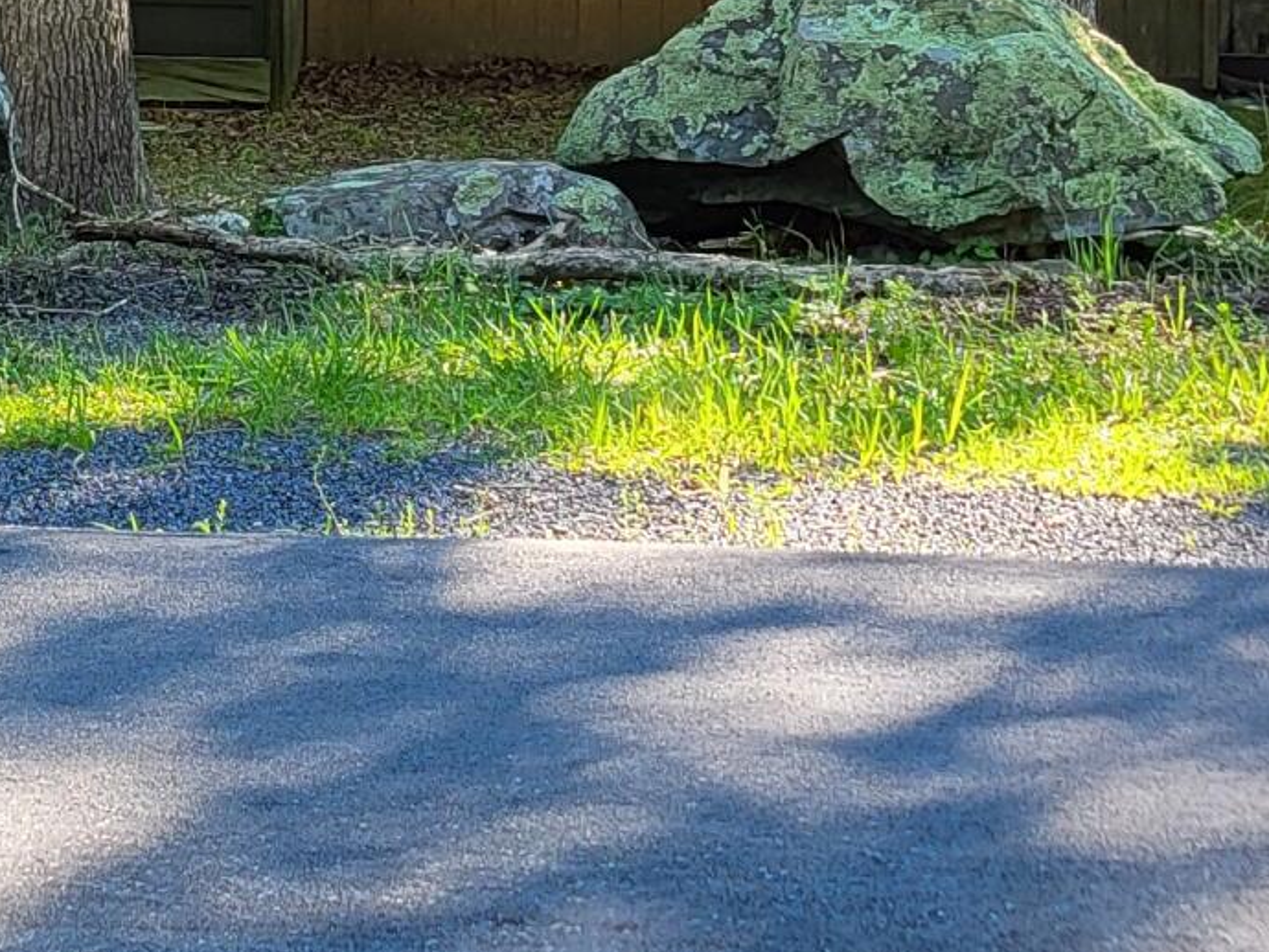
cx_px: -77
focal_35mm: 113
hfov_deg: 16.9
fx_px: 4144
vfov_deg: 12.6
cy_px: -364
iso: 40
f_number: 1.8
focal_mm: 5.4
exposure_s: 1/201
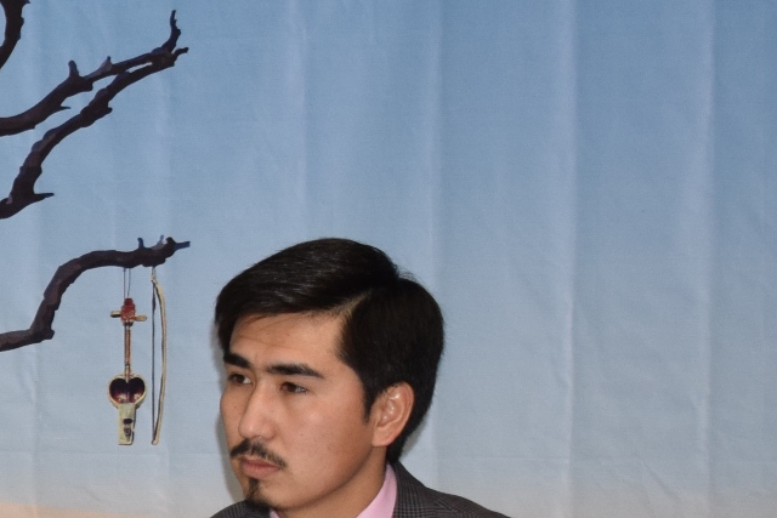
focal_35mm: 179
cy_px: 597
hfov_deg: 10.8
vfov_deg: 7.6
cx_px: -579
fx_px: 3864
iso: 800
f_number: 5
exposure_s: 1/100
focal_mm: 34
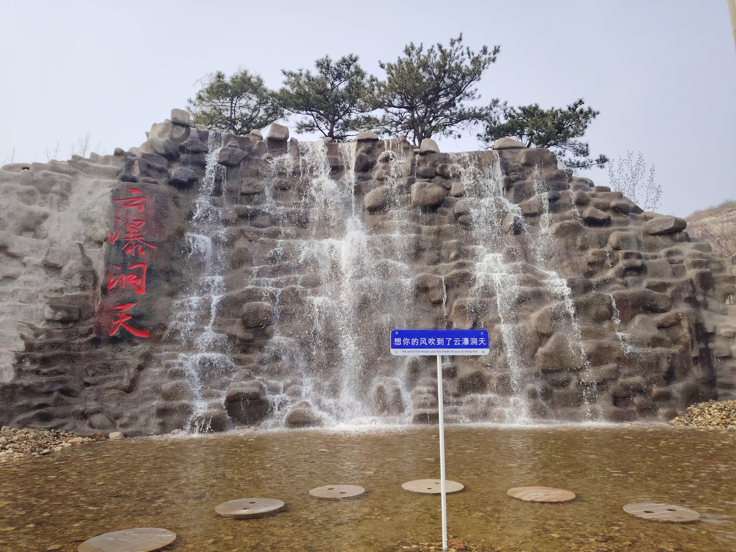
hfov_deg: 71.6
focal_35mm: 24
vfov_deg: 56.8
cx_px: 368
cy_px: 276
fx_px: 510
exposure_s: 1/792
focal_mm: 5.25
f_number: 1.75
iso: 100
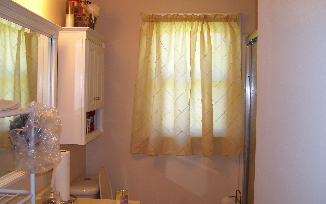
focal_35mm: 40
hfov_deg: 49.3
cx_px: 160
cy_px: 113
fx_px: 355
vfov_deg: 32.0
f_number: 2.7
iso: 80
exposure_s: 1/60
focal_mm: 6
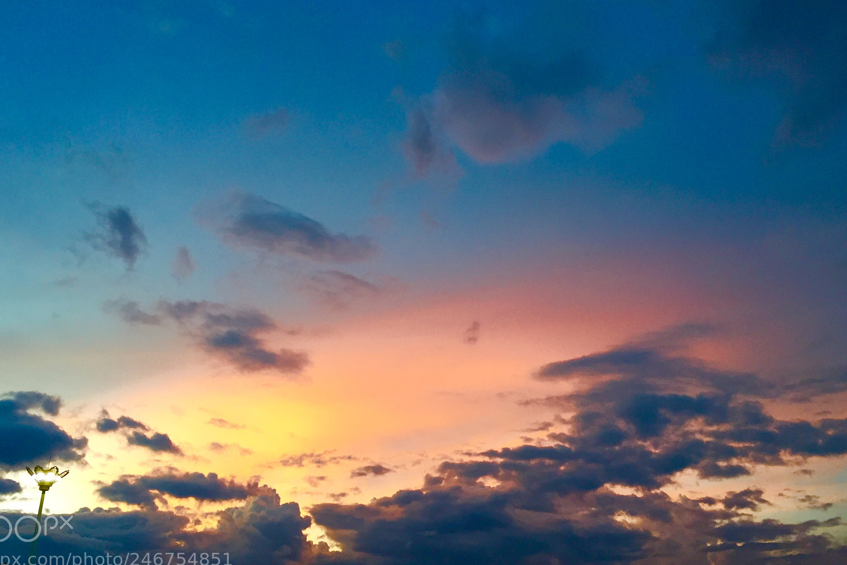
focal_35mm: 33
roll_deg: +0.2
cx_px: 393
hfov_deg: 57.2
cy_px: 257
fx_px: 776
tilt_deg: +27.2
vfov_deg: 39.9
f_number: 2.2
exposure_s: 1/33
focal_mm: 4.15
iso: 80
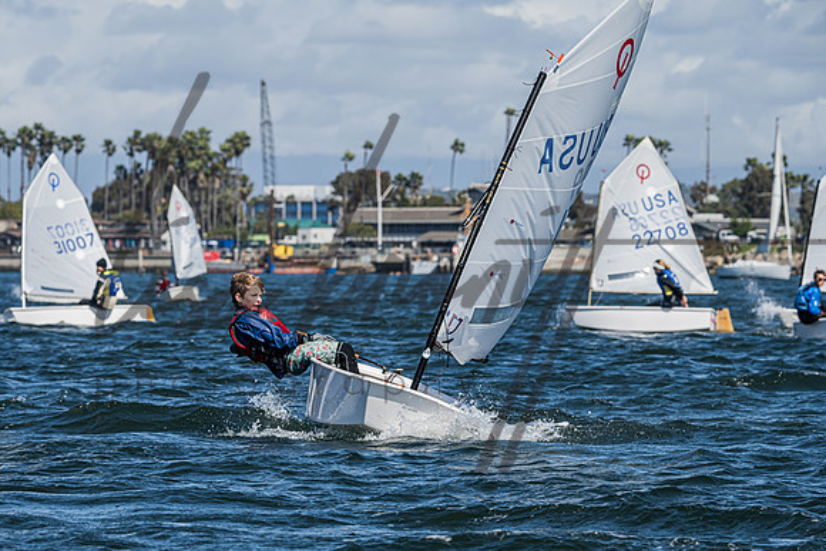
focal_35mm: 238
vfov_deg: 5.8
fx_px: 5471
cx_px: 284
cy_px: 362
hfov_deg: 8.6
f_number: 8
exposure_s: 1/1000
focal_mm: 180
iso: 320
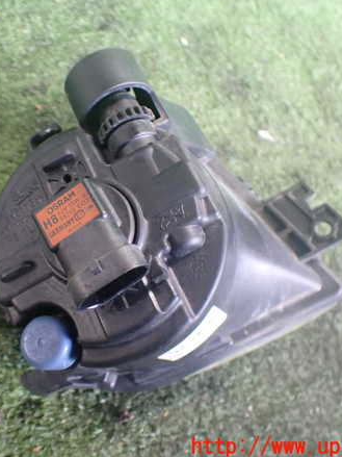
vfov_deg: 45.8
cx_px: 114
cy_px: 226
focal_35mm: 41
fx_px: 540
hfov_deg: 34.8
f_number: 2.3
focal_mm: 5.4
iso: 800
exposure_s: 1/40
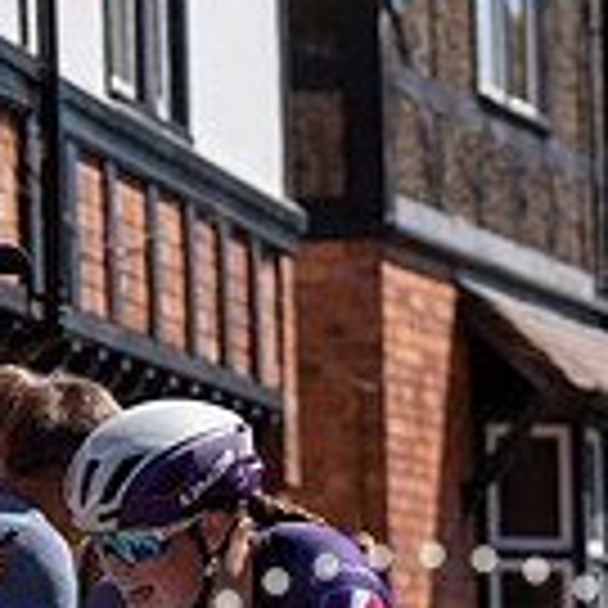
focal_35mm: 284
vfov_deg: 6.1
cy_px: 736
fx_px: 5644
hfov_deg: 6.0
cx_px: 1130
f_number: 4
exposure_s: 1/1600
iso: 100
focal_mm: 78
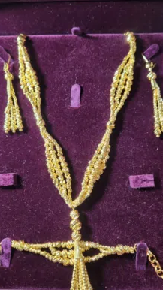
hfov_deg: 44.4
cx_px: 79
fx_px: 200
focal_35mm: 26
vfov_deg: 71.9
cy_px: 150
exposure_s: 1/100
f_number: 1.8
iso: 250
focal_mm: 5.4
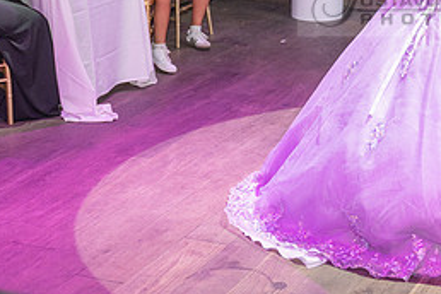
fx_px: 1127
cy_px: -4
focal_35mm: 92
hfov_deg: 21.3
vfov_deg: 14.6
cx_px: 446
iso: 1000
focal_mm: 41
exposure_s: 1/125
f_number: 3.5
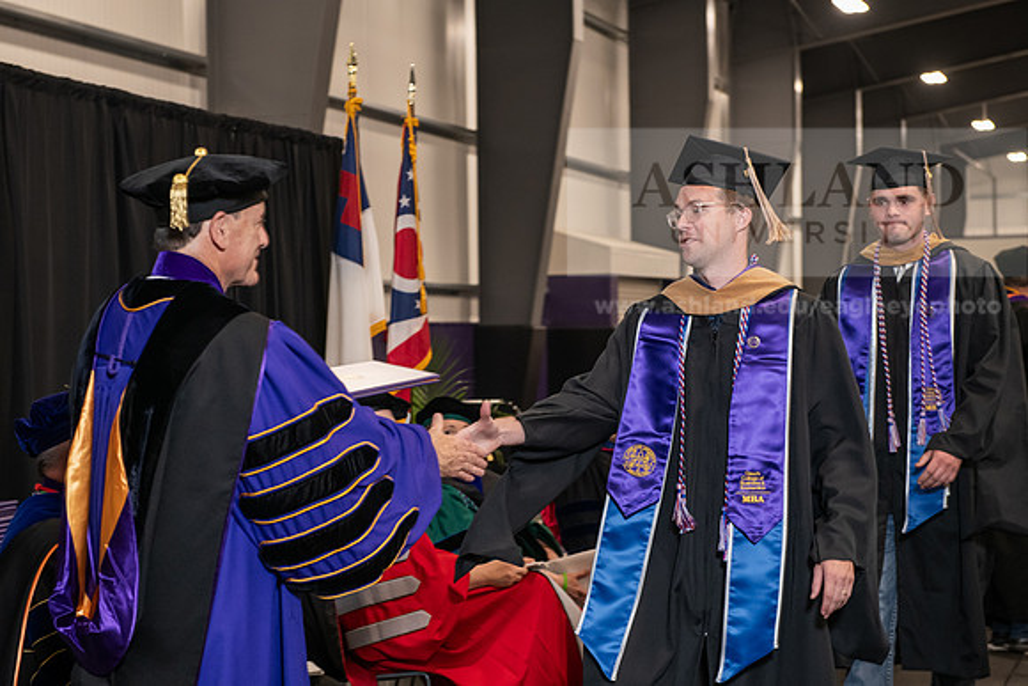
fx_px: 1999
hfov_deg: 28.8
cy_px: 343
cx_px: 514
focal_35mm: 70
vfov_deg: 19.5
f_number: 5
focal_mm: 70
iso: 2000
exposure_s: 1/125
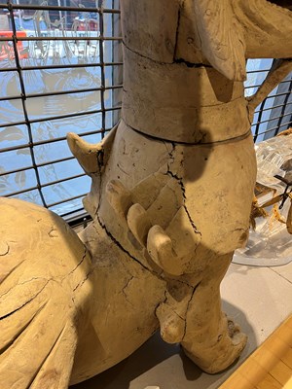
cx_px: 146
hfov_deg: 53.1
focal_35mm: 26
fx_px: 292
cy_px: 194
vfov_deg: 67.3
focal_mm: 5.1
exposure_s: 1/60
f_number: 1.6
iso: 100
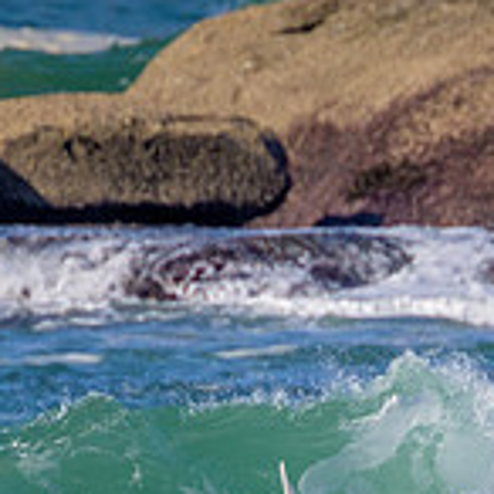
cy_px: 570
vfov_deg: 0.6
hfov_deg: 0.6
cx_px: 535
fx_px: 43545
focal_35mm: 2697
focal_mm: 800
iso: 1000
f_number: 11
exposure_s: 1/2000
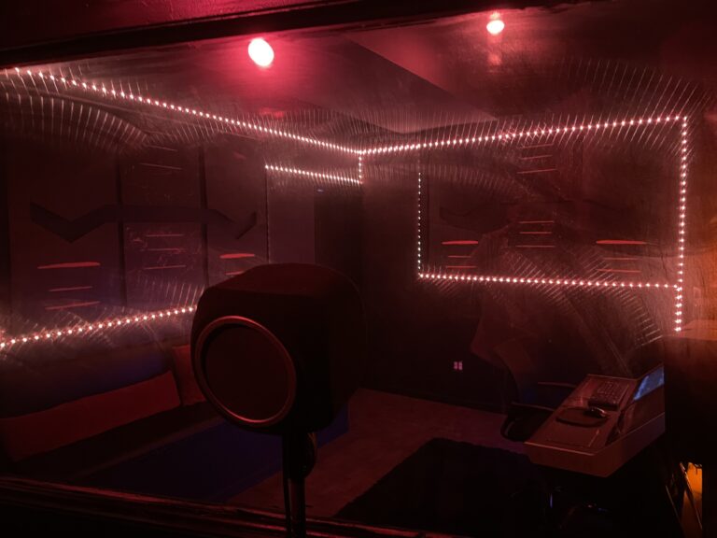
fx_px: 539
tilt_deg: -2.9
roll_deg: +0.7
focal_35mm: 26
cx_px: 358
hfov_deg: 67.3
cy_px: 269
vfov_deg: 53.1
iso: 1000
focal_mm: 4.2
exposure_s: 1/15
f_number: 1.6
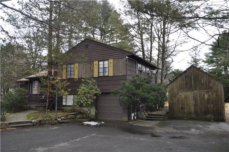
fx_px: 171
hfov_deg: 67.5
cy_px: 76
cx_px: 114
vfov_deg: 47.8
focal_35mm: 27
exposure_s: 1/100
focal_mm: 18
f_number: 5
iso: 400
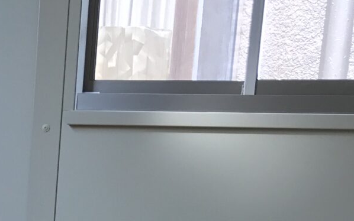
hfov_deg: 15.5
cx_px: -121
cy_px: 500
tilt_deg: -14.6
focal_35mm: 127
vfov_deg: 9.4
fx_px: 1225
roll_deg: -1.0
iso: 20
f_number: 1.8
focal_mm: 3.99
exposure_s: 1/120
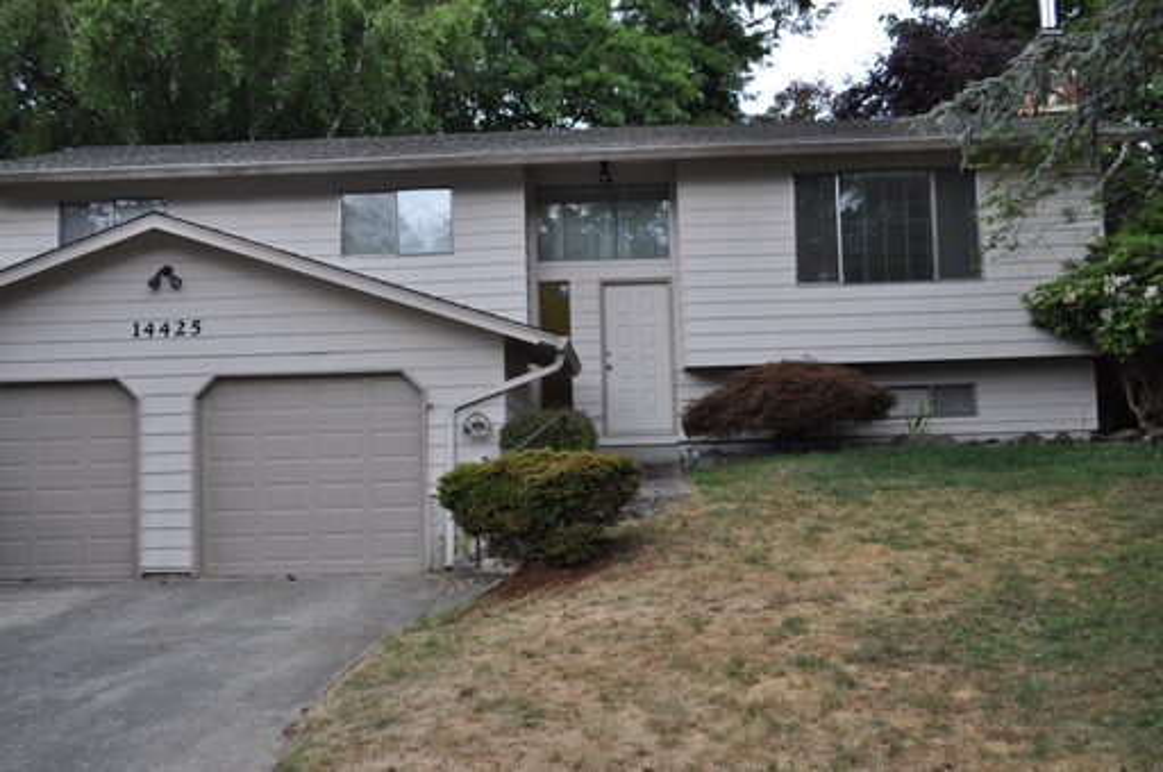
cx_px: 582
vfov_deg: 34.1
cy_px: 386
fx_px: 1258
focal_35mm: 39
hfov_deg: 49.6
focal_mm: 26
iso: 400
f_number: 5
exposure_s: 1/100
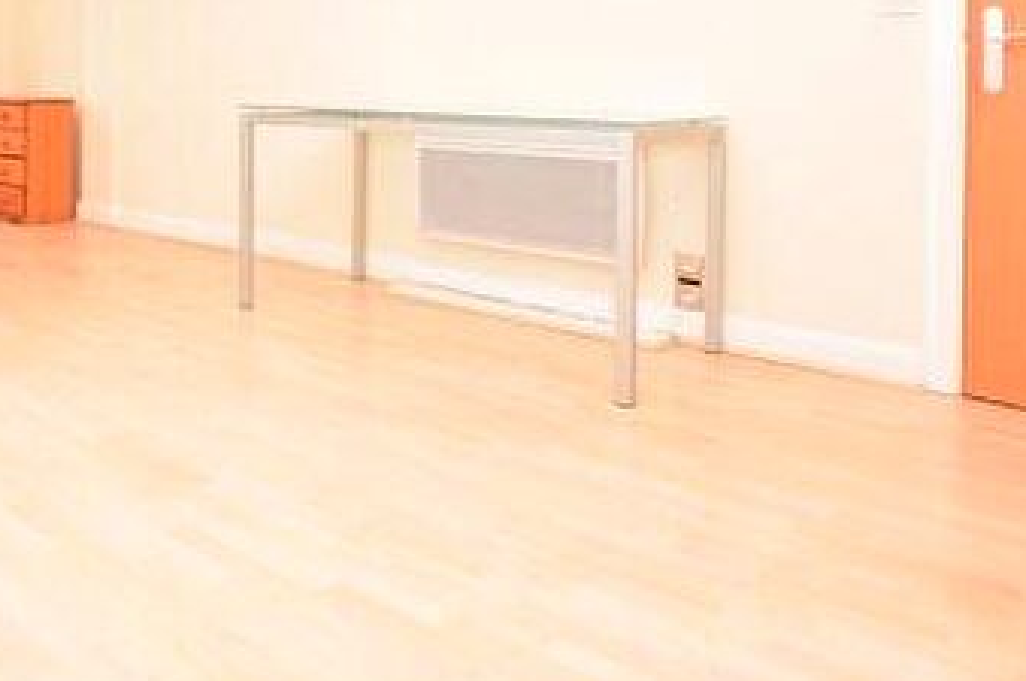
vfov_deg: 39.3
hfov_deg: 51.8
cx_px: 70
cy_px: 73
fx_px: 882
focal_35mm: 31
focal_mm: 10
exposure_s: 1/125
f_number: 5.6
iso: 250
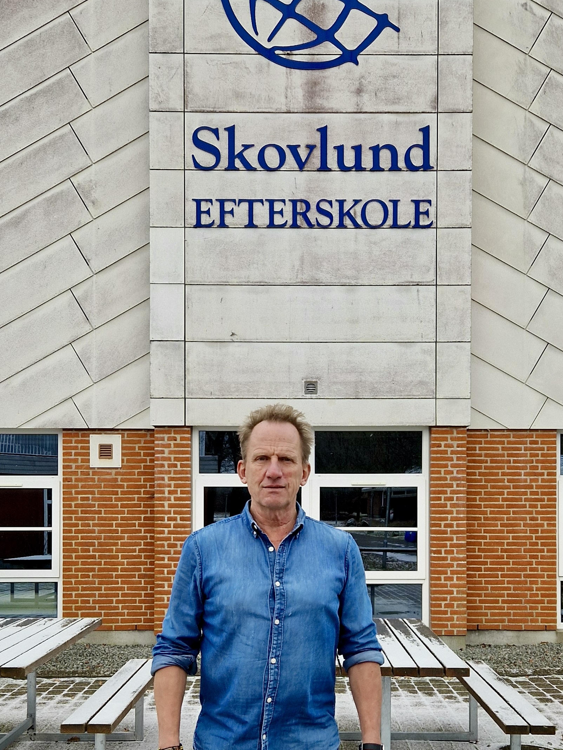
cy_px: 379
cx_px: 271
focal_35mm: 24
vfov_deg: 71.6
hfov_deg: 56.8
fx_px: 521
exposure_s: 1/292
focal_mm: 5.4
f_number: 1.8
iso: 50
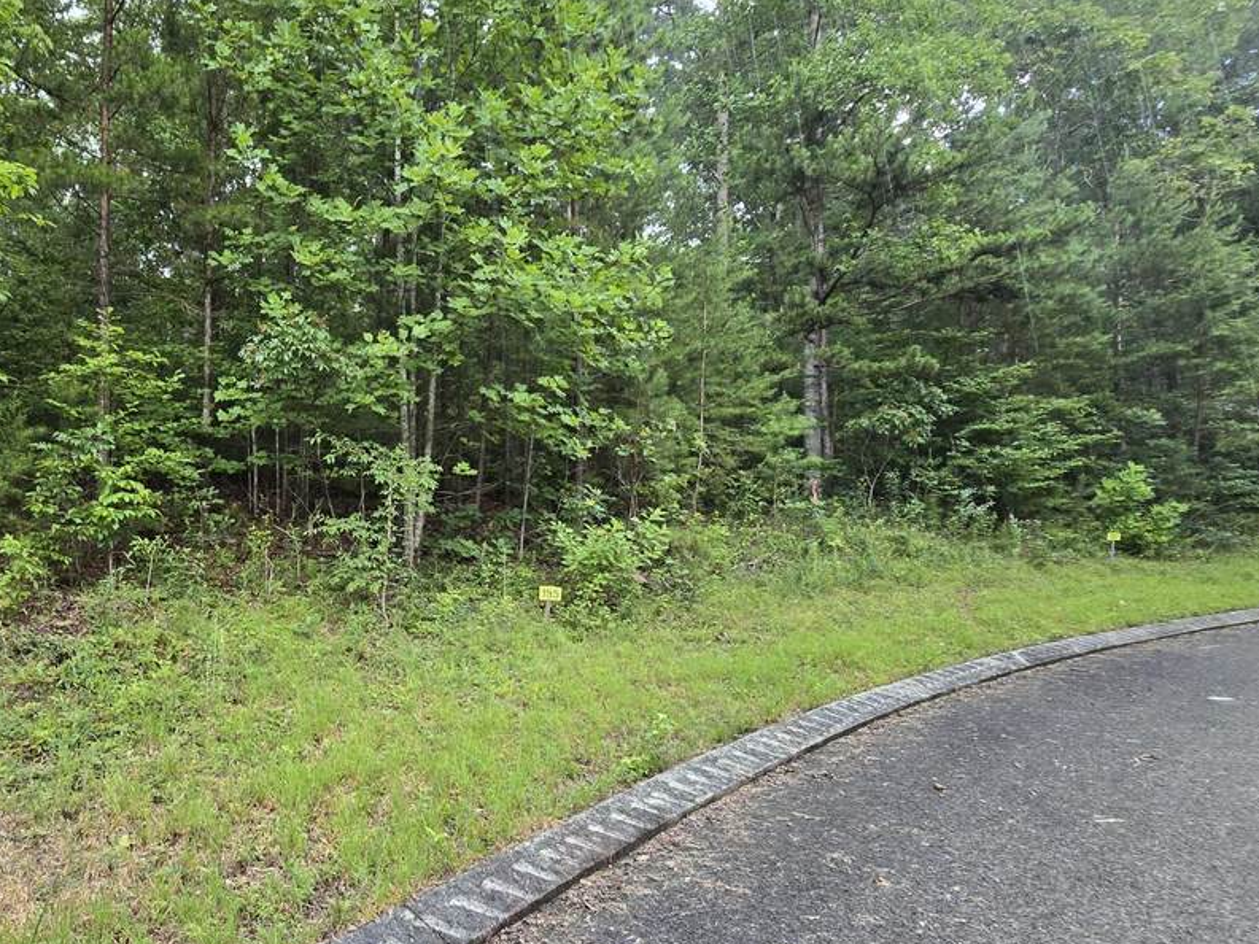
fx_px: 764
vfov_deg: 63.0
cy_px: 556
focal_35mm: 21
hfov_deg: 75.1
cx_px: 367
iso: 64
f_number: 2.2
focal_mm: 2.2
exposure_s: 1/60
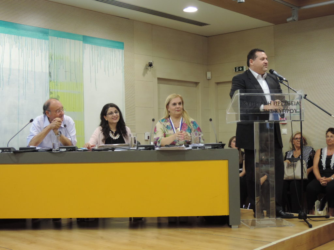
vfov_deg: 29.1
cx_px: 167
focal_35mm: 50
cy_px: 125
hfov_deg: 38.2
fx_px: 482
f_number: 3.6
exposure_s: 1/25
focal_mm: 8.9
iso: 400
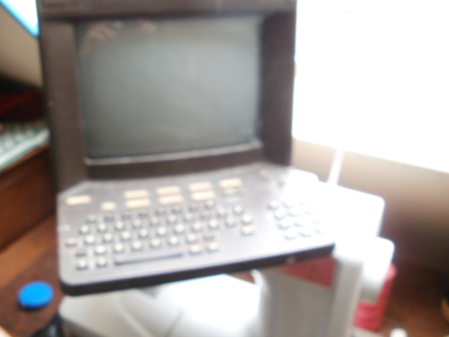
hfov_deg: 51.4
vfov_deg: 39.7
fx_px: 467
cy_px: 168
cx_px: 224
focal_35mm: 36
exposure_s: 1/8
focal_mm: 6.3
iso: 125
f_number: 3.5
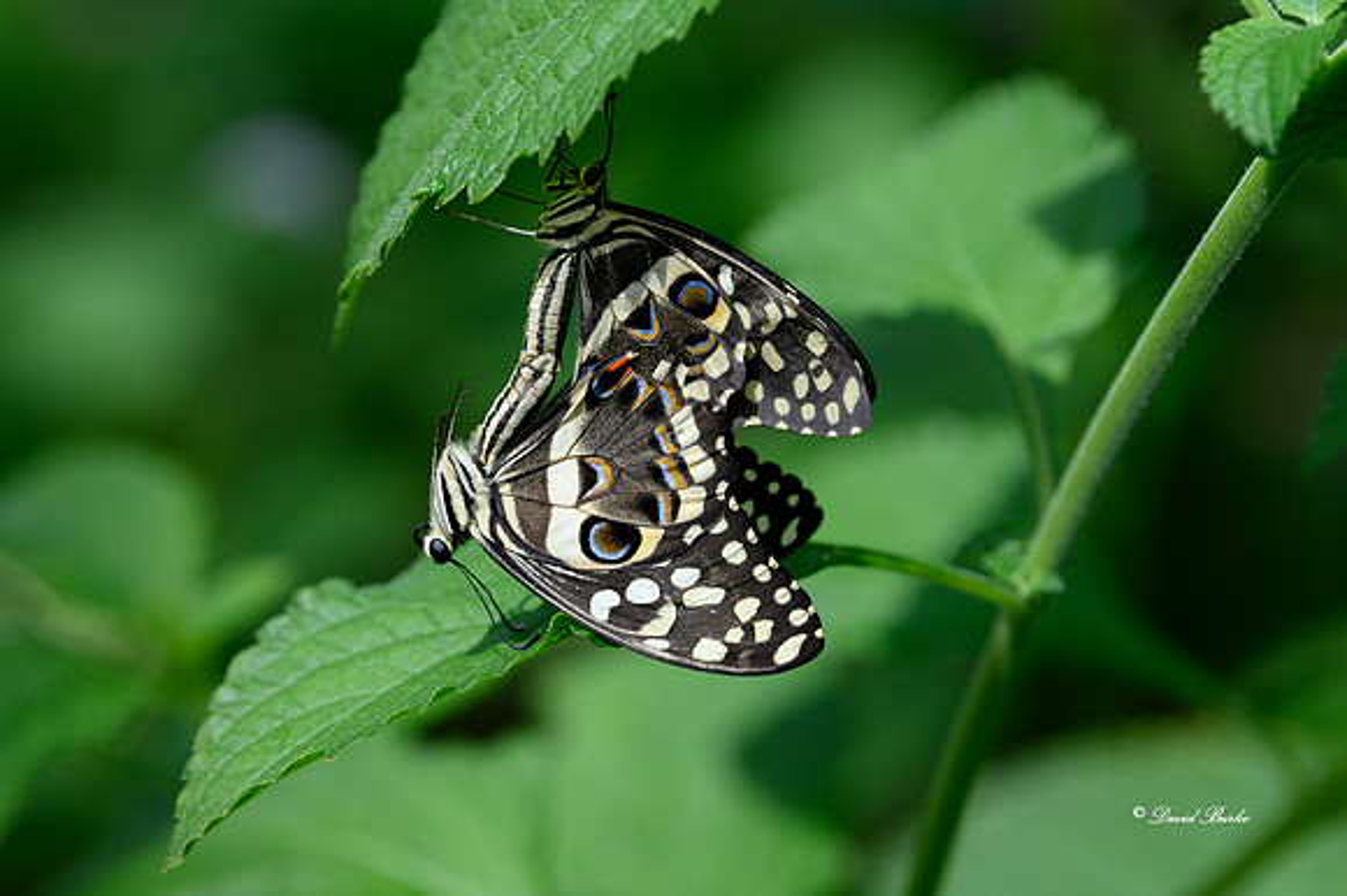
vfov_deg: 6.9
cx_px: 674
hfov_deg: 10.3
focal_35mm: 200
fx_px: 7479
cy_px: 448
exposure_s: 1/320
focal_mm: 200
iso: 160
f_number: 5.6
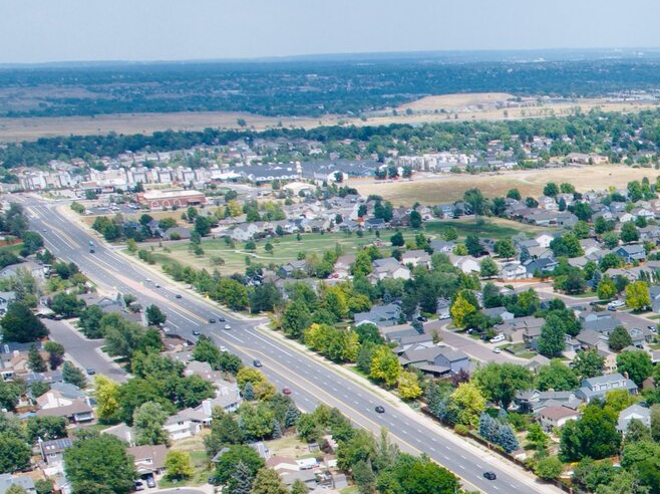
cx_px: 987
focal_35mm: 73
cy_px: 564
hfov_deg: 22.1
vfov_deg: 19.2
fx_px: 1390
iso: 110
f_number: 8
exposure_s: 1/240
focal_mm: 12.29
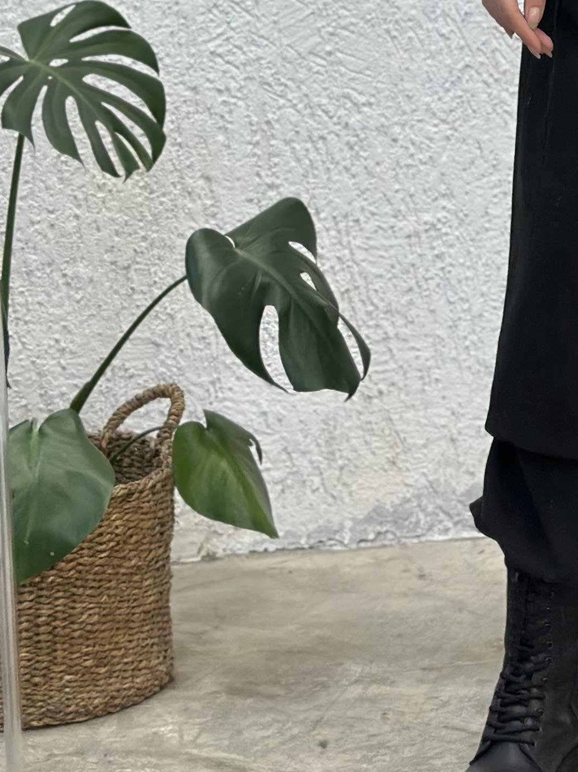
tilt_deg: -20.9
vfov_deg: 14.1
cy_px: -199
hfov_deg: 10.7
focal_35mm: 135
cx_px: 747
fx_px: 3006
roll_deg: +0.1
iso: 100
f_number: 1.78
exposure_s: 1/100
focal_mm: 6.86
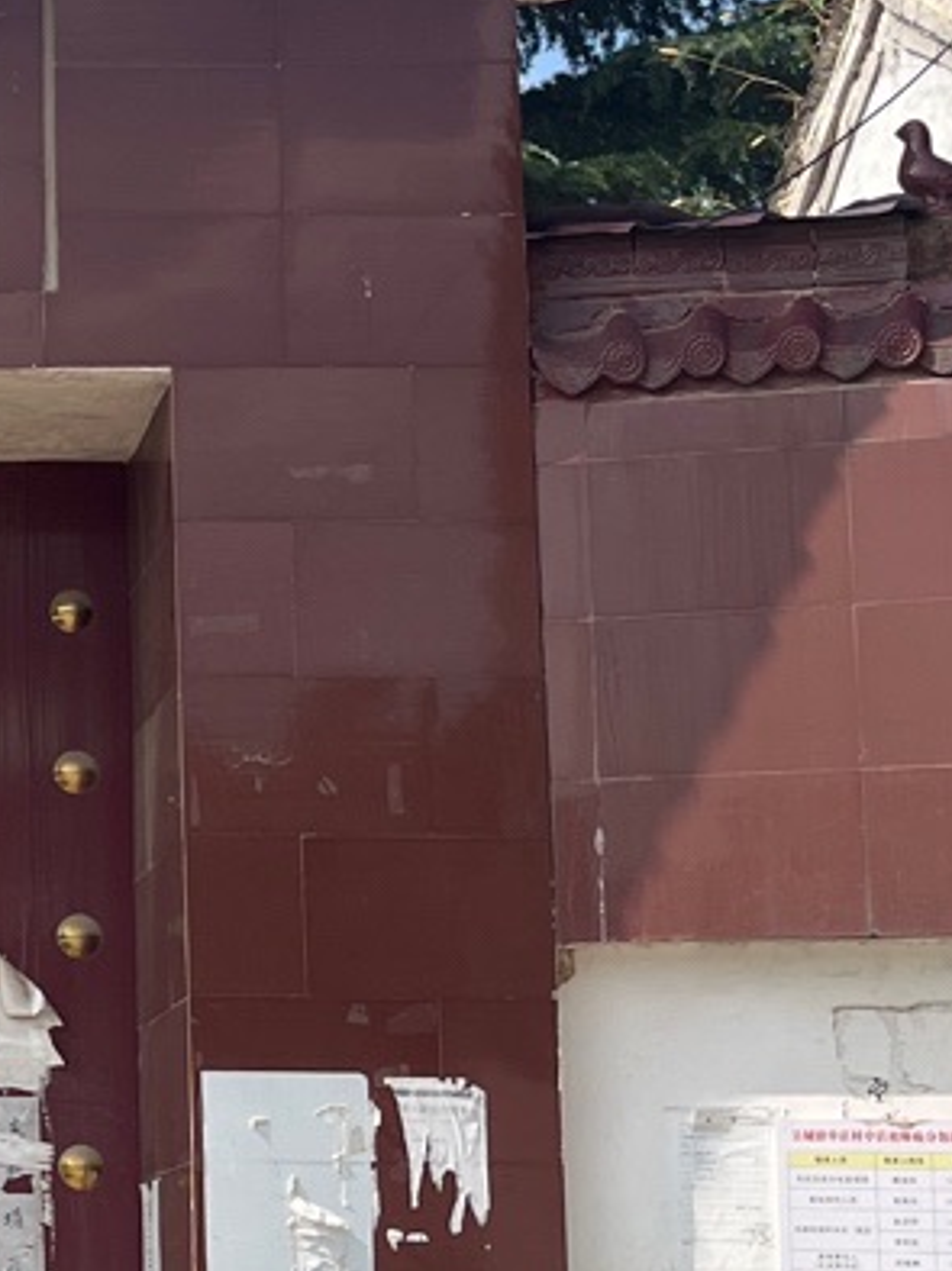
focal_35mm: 99
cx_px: -553
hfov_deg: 13.8
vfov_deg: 19.8
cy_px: 684
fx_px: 3634
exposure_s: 1/2632
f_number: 1.6
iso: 50
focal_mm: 5.1
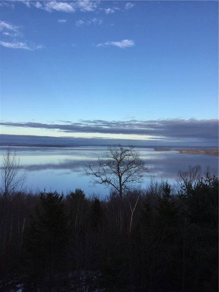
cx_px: 110
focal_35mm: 31
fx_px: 261
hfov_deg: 45.4
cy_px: 146
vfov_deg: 58.4
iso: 25
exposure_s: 1/727
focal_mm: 3.3
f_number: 2.4
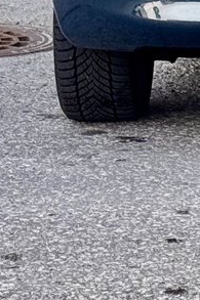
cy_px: -232
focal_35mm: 273
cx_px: 382
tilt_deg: -3.4
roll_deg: +0.1
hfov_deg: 5.0
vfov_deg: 7.3
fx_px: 2278
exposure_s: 1/60
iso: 160
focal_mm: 6.76
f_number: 1.78
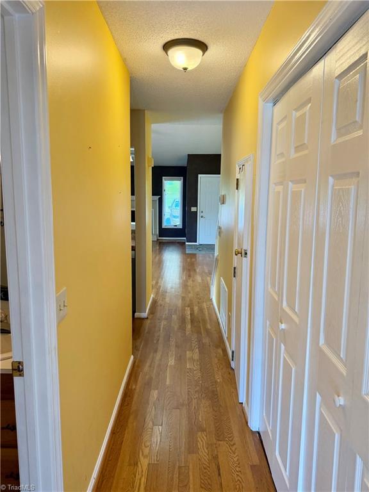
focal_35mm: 24
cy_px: 246
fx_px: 341
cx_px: 184
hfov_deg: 56.8
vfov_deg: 71.6
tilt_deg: -5.8
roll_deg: +0.2
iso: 200
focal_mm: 6.76
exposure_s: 1/195
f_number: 1.78
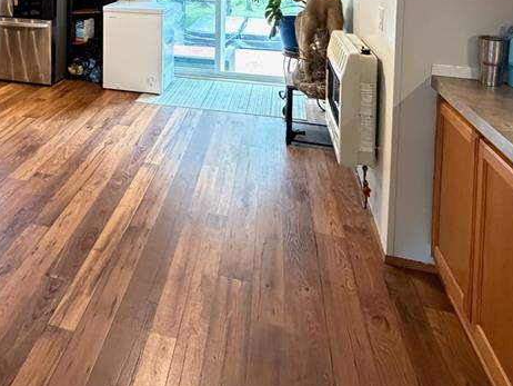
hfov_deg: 56.0
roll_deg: -0.5
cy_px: -34
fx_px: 460
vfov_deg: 38.1
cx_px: 139
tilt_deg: -3.4
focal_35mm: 31
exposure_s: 1/60
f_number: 2.2
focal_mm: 2.22
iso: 1000
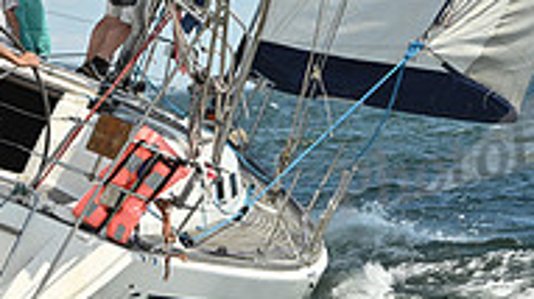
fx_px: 4725
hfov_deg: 6.5
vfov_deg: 3.6
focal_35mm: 334
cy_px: 41
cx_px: 190
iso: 250
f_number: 8
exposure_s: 1/1250
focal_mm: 105
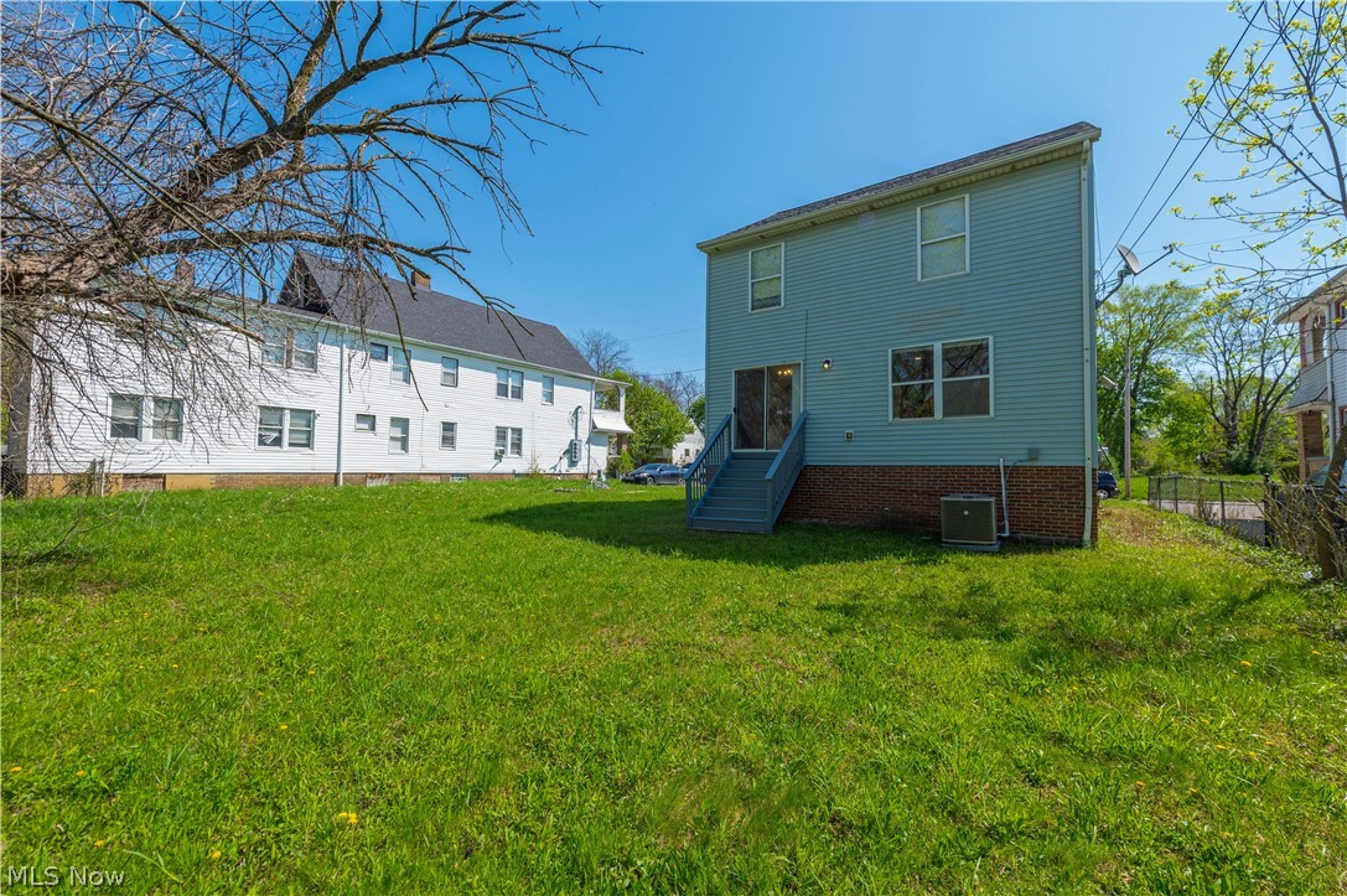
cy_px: 448
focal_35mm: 14
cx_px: 674
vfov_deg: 81.1
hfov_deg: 104.3
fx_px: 523
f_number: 8
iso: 100
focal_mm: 14
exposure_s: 1/640
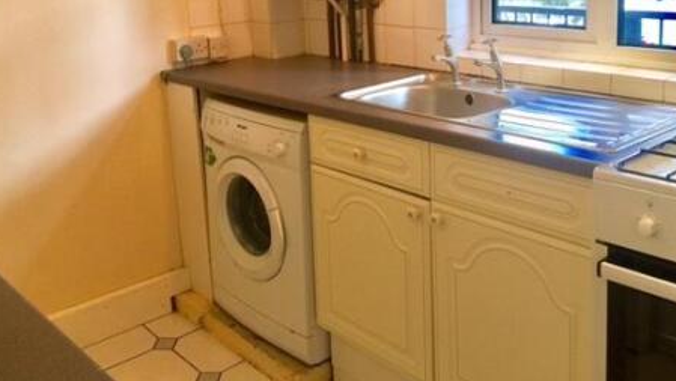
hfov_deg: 49.3
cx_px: 309
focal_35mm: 41
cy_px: 87
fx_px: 735
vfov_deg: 28.5
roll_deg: +2.7
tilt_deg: -11.5
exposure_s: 1/33
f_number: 2.2
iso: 32
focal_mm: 4.15
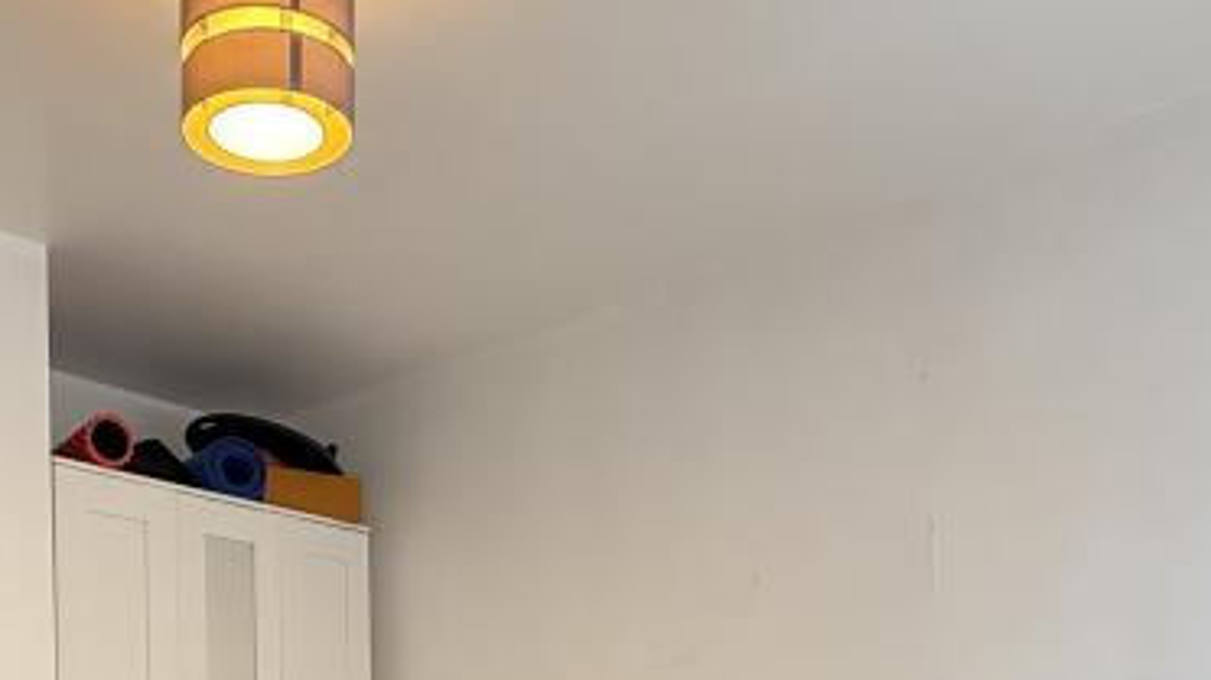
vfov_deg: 24.7
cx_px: 358
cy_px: 878
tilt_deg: -0.9
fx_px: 1348
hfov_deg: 47.2
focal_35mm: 42
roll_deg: +0.9
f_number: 2.2
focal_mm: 2.22
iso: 250
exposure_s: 1/50
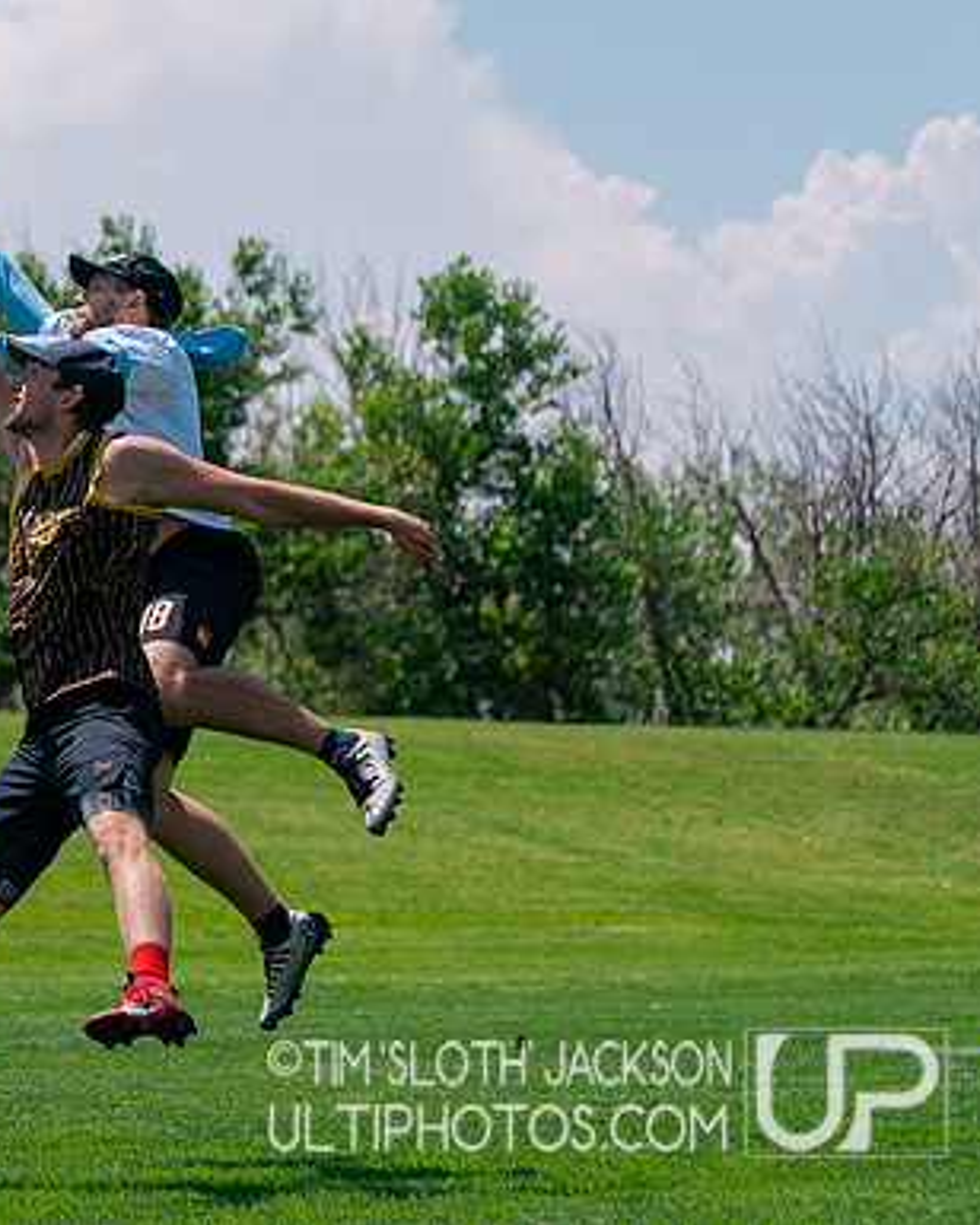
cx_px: 85
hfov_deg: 8.9
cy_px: 506
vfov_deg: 11.2
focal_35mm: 173
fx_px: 6272
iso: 640
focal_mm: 95
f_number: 4
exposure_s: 1/8000
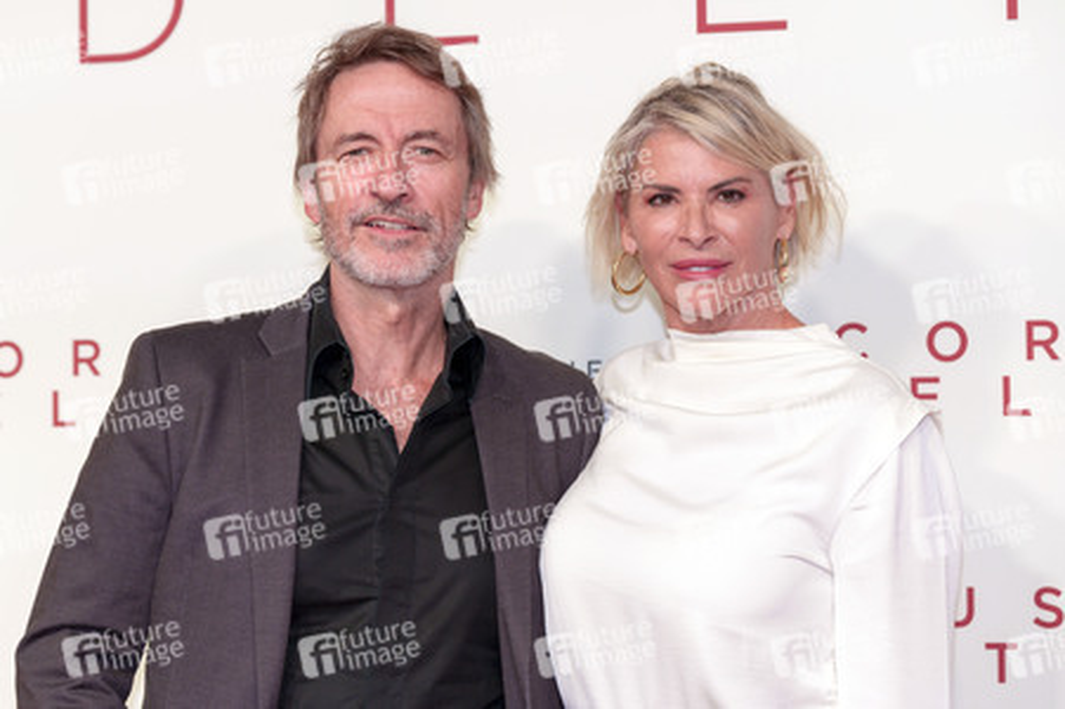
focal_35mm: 110
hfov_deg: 18.5
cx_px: 523
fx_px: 3263
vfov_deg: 12.4
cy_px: 336
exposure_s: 1/250
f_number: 4
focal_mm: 105
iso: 320
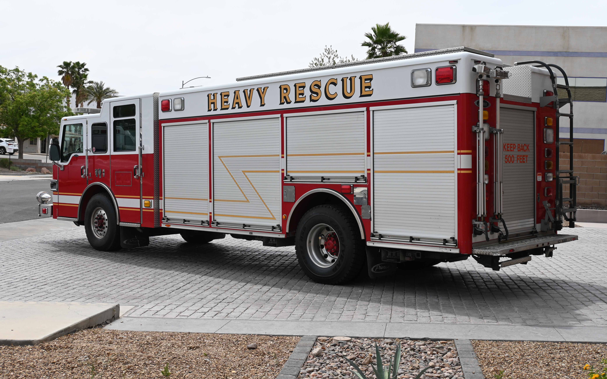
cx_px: 303
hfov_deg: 48.5
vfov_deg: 31.4
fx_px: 674
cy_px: 176
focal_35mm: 41
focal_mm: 26.5
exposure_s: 1/250
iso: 100
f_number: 9
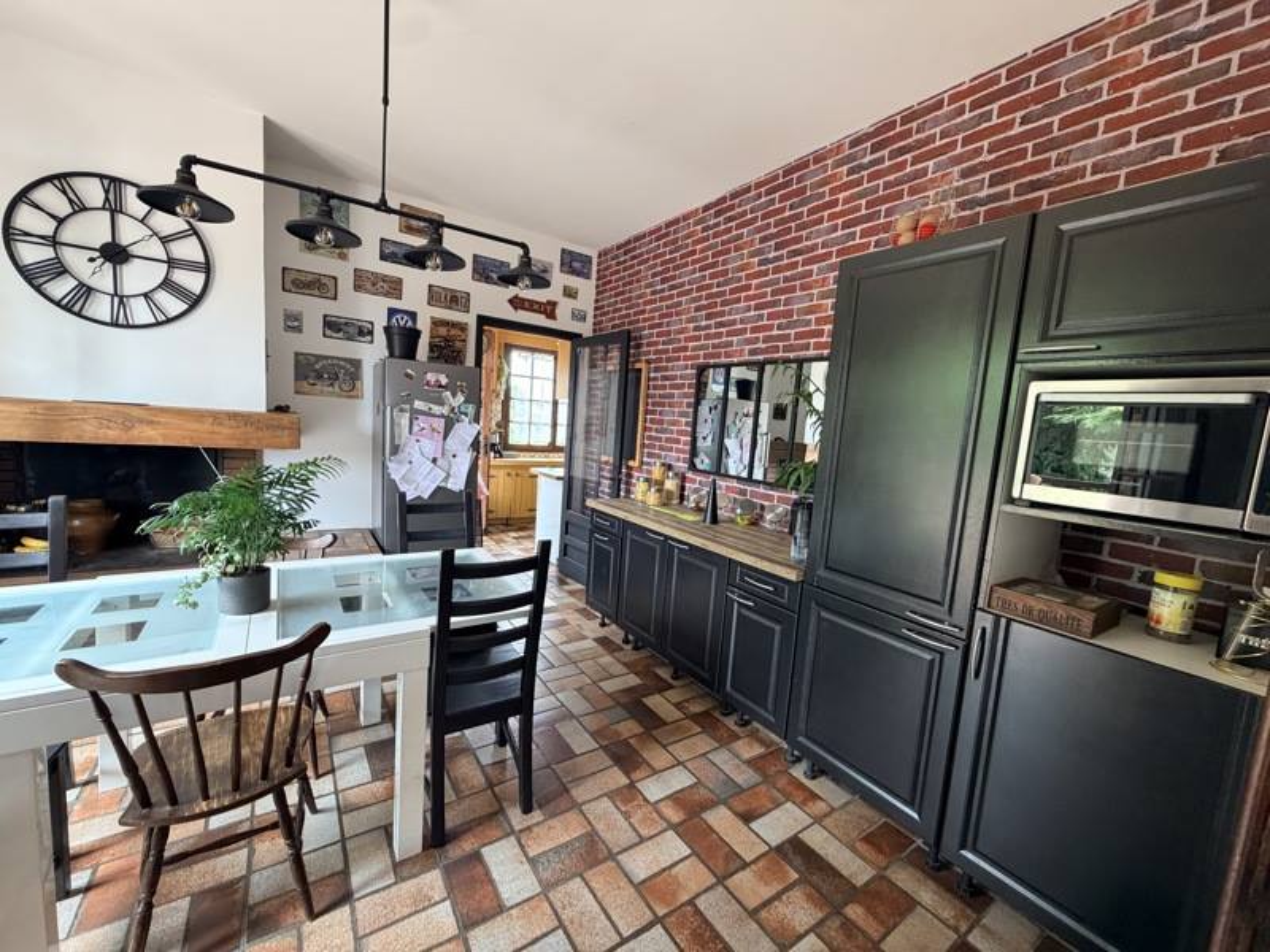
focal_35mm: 14
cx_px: 635
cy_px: 476
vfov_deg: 85.7
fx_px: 514
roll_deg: -3.8
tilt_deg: -5.8
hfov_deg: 102.1
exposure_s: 1/98
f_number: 2.2
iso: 320
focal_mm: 2.22
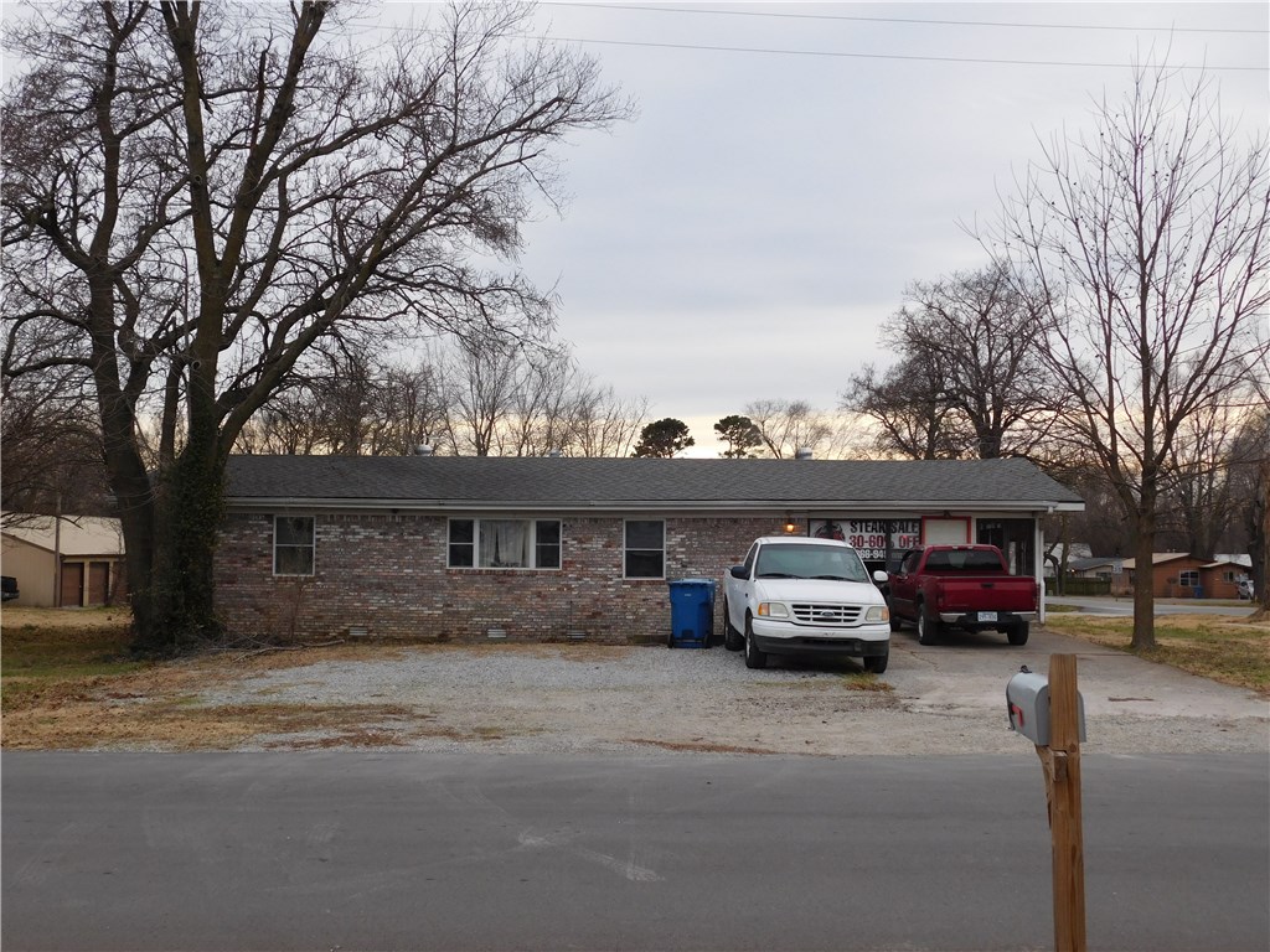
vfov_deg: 36.0
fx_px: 1468
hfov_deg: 46.8
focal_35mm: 40
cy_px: 476
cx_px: 635
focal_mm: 7.1
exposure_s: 1/160
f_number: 3.6
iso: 125
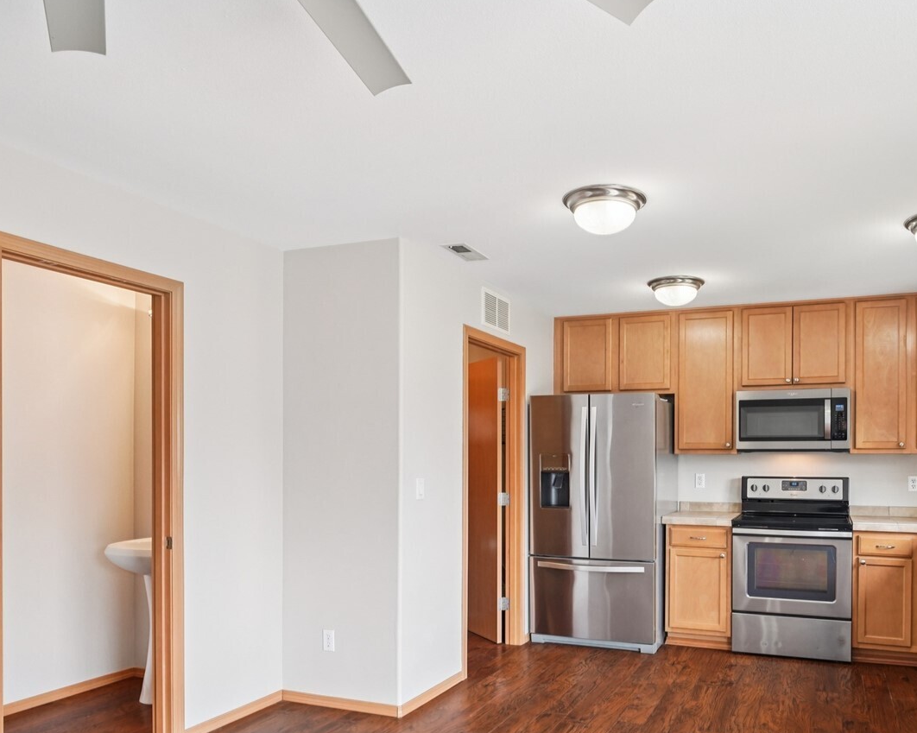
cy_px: 478
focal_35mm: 24
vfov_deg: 57.7
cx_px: 582
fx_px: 651
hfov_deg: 69.0
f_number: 8
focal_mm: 16
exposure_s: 1/40
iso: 1600
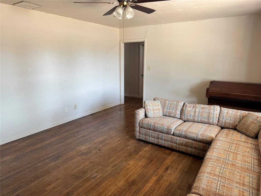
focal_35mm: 24
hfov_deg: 71.6
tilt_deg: -12.6
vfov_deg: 56.8
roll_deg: -0.1
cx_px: 130
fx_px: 181
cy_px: 98
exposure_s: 1/120
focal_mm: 6.76
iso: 200
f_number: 1.78
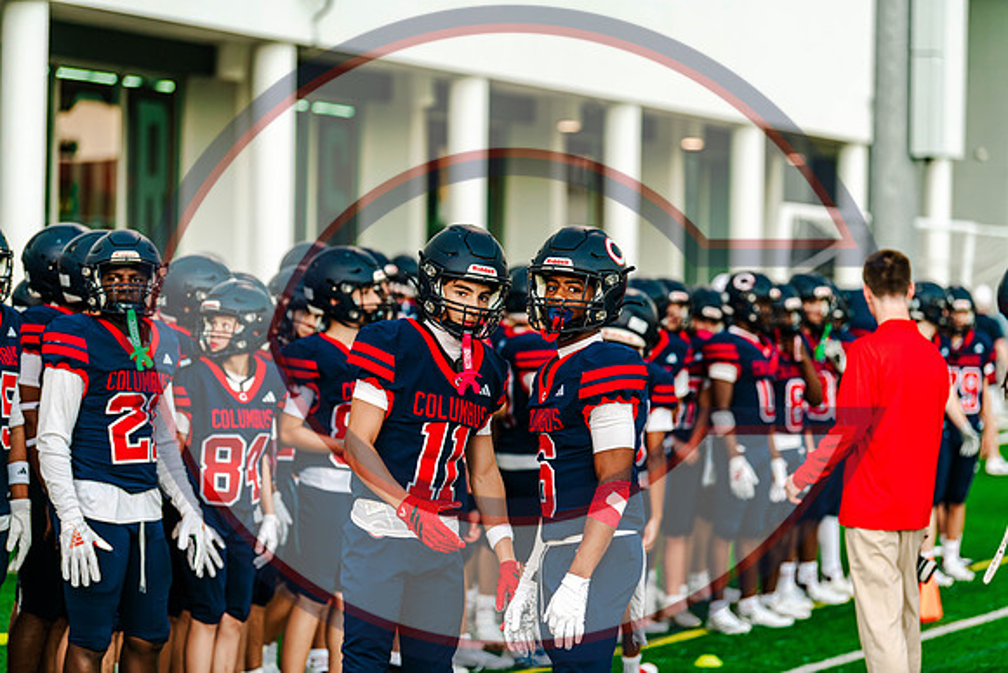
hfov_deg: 17.1
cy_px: 336
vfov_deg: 11.4
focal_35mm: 120
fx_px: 3361
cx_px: 504
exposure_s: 1/1000
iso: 1600
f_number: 2.8
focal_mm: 120
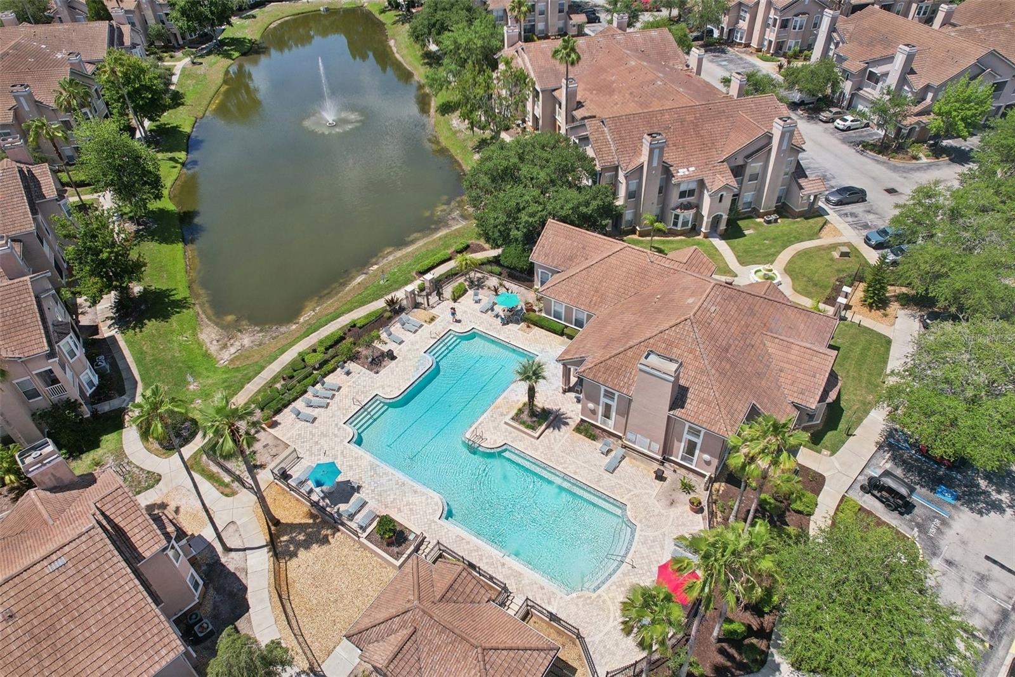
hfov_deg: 78.6
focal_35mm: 22
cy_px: 338
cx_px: 508
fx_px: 620
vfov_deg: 57.2
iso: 100
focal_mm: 8.4
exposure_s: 1/2000
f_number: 2.8
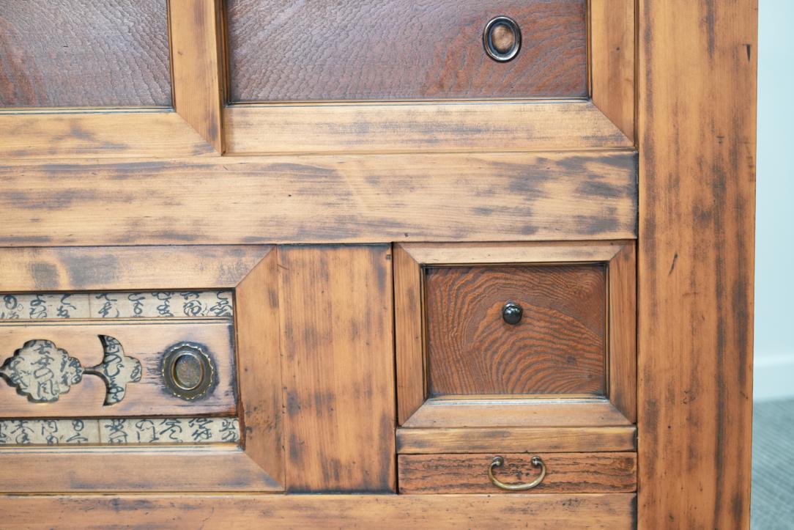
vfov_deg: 18.4
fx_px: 1632
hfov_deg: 27.3
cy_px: 265
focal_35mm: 74
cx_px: 397
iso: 2500
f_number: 4
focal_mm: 74
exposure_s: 1/80
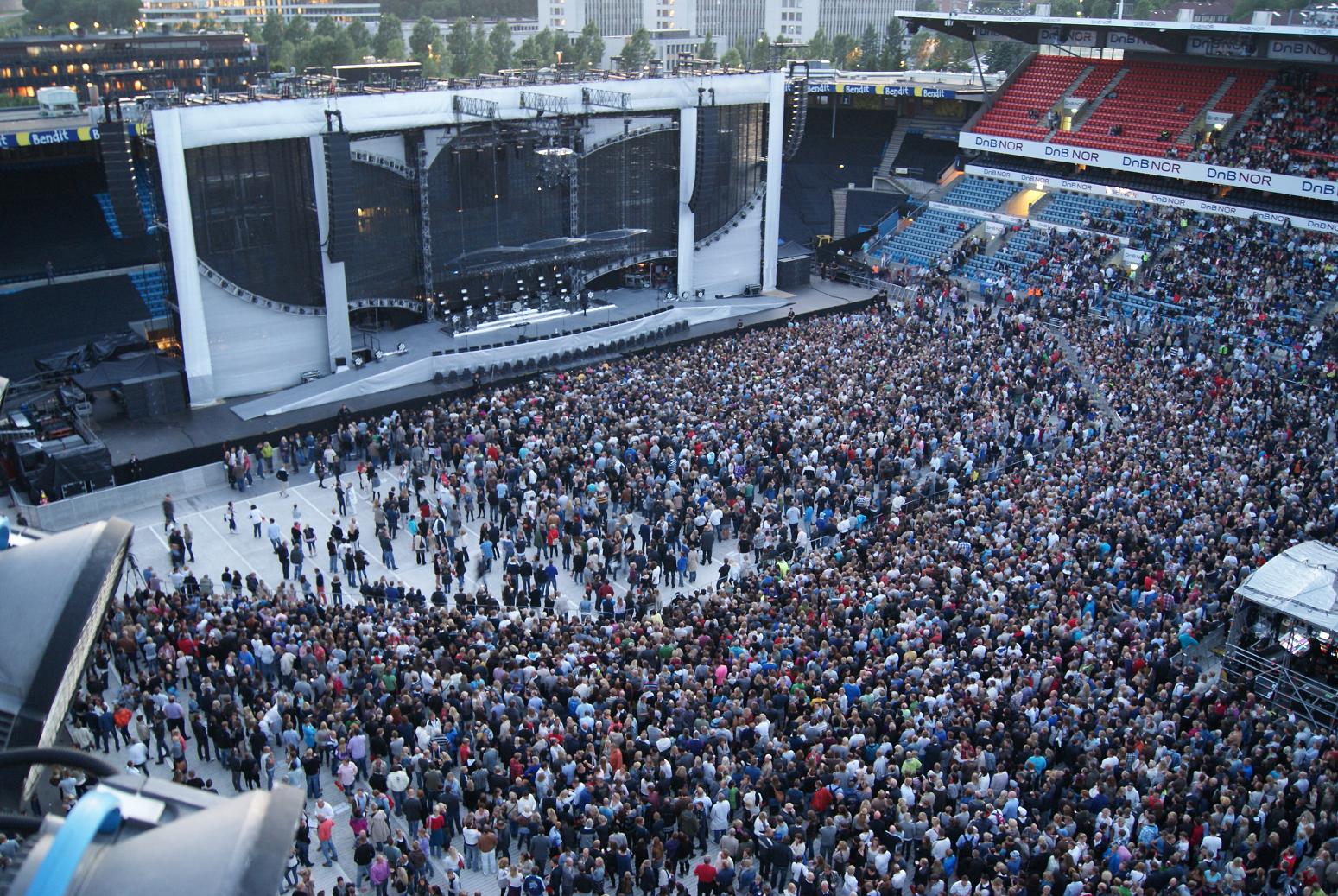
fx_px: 1116
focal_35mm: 30
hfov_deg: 61.9
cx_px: 669
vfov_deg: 43.7
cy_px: 448
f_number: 4
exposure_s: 1/4
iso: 400
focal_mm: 20
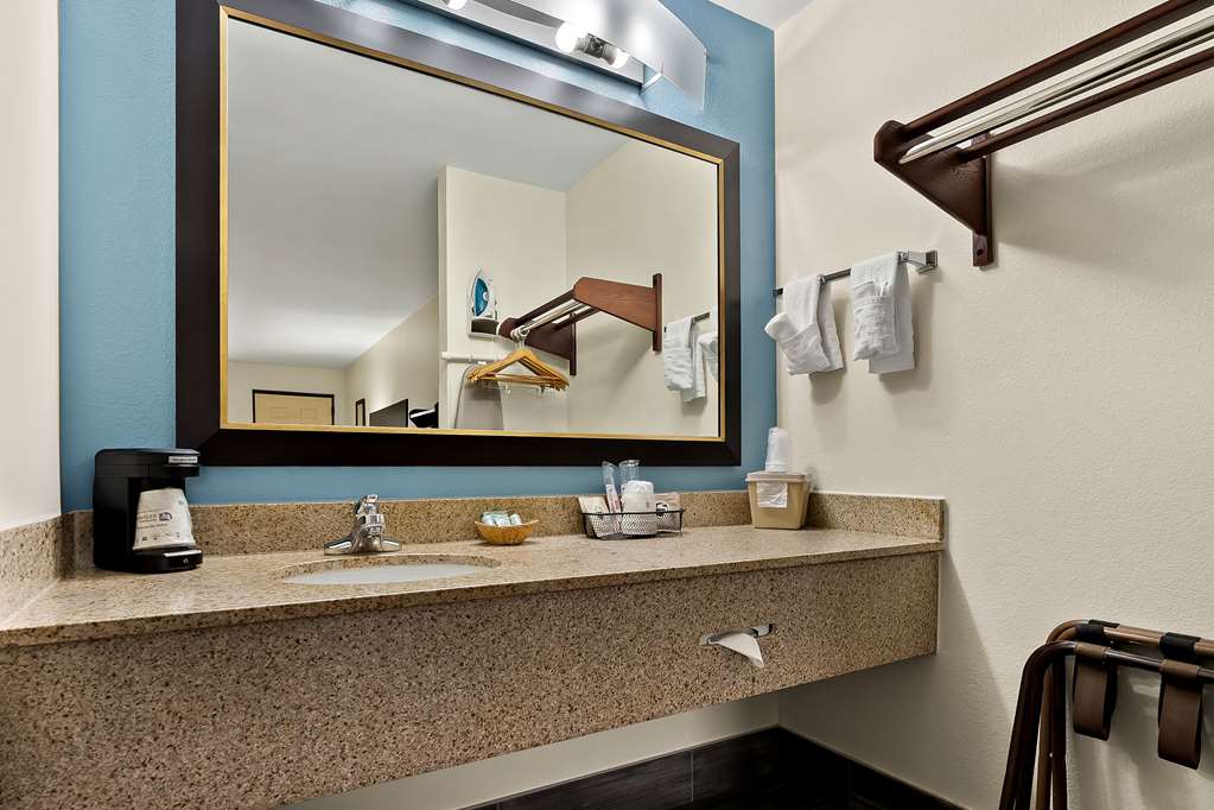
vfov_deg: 73.7
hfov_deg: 96.7
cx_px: 607
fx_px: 540
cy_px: 405
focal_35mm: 16
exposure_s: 1.3
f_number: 9
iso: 400
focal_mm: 16
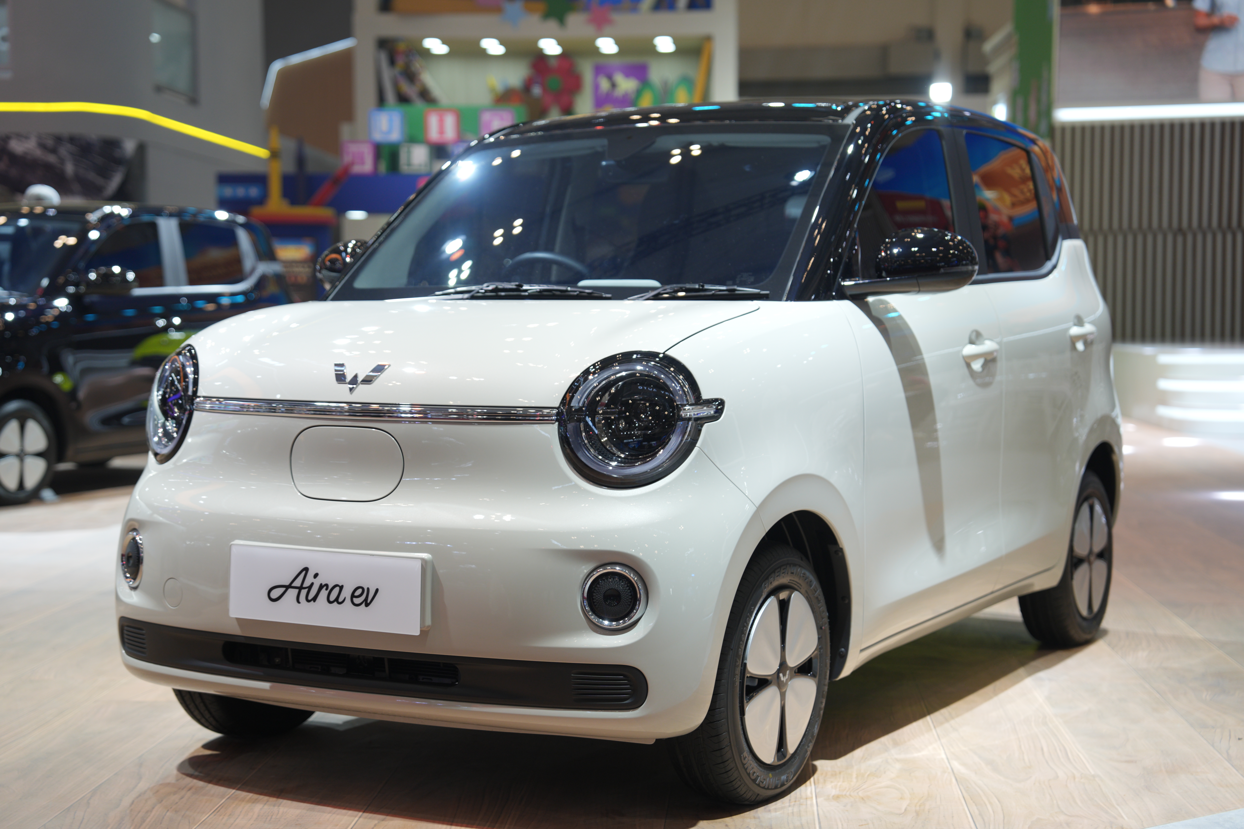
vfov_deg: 23.4
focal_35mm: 58
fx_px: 2004
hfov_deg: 34.5
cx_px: 622
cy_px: 414
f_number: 2.8
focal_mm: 58
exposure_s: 1/200
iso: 400
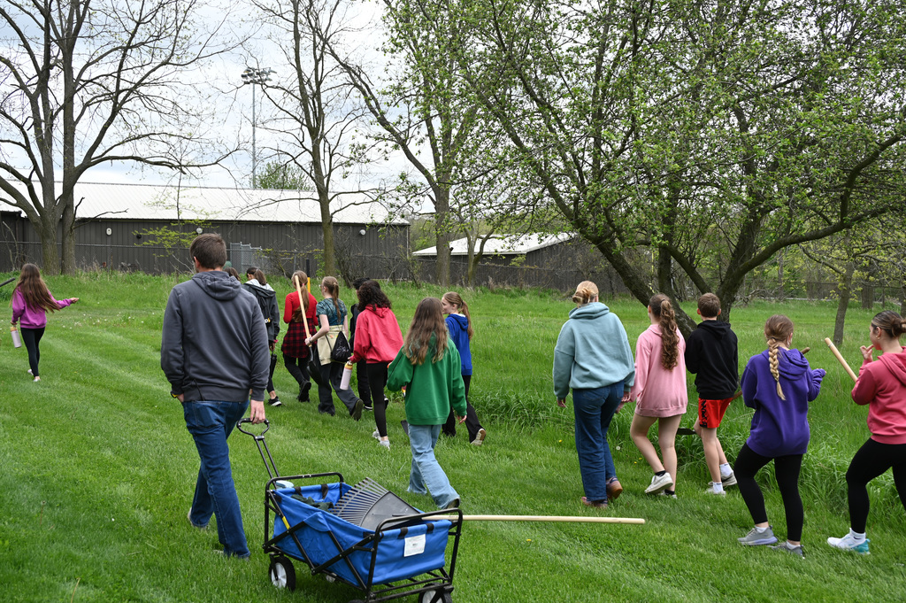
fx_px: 930
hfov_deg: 51.9
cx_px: 453
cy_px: 302
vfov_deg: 35.9
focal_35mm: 37
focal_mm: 37
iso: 100
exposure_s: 1/250
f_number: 5.6
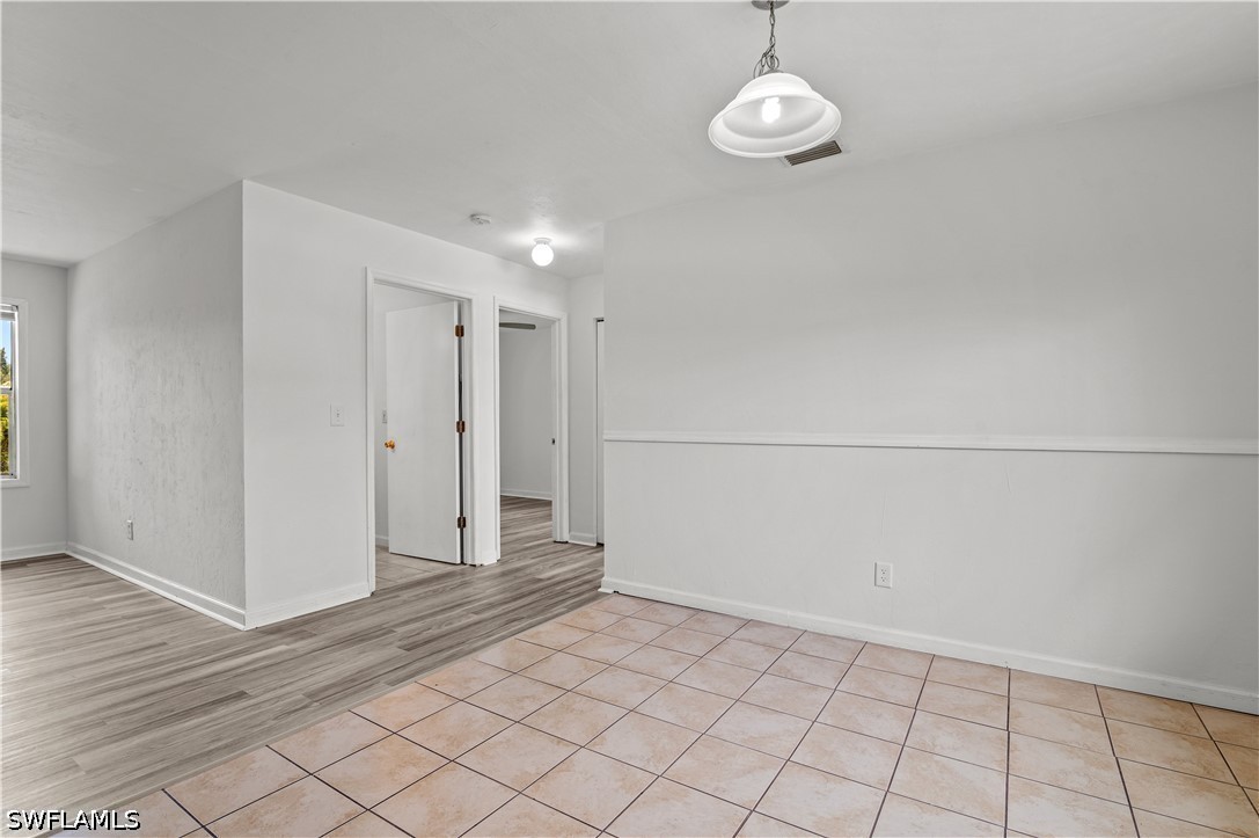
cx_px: 630
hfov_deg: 96.8
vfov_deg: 73.7
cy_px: 419
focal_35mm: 16
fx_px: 559
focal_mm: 16
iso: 320
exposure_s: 1/10
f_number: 8
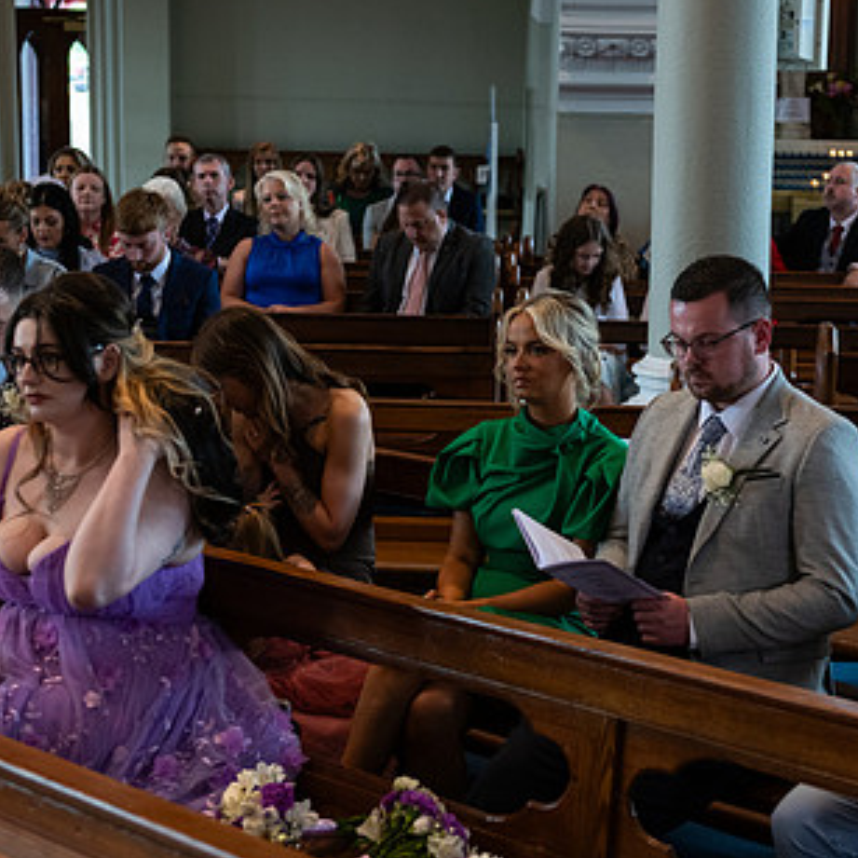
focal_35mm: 77
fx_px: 2159
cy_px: 437
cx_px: 539
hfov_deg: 22.4
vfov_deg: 22.5
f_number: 3.5
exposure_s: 1/160
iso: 800
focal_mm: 48
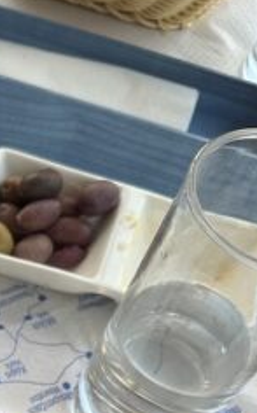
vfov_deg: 27.5
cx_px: -123
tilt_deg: -64.0
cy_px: 458
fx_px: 764
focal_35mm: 68
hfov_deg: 17.3
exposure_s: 1/90
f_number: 1.78
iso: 250
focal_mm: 6.86
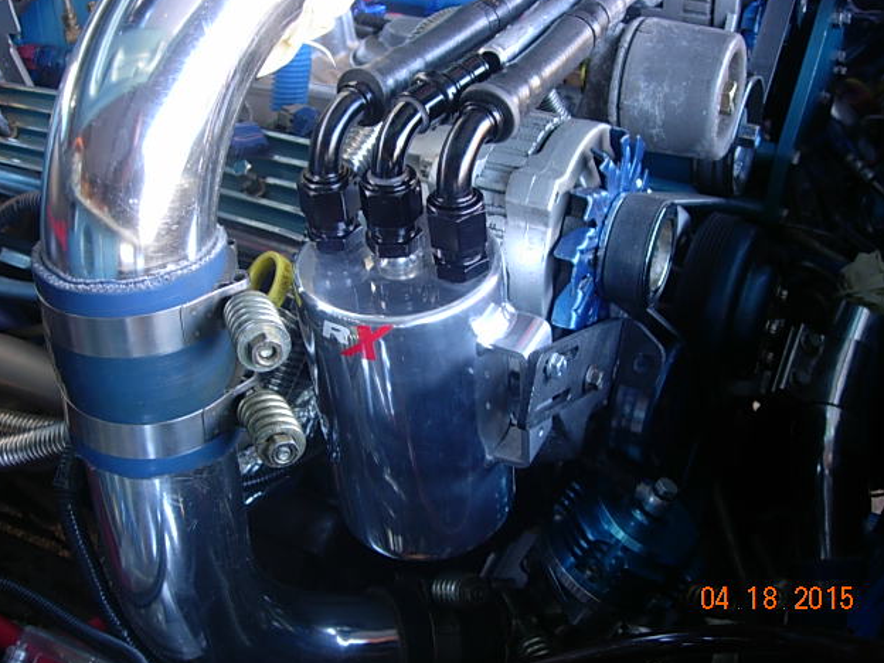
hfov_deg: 47.9
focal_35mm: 39
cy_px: 330
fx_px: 996
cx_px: 439
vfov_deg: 36.8
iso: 64
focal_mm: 7.8
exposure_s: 1/13.8
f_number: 2.8
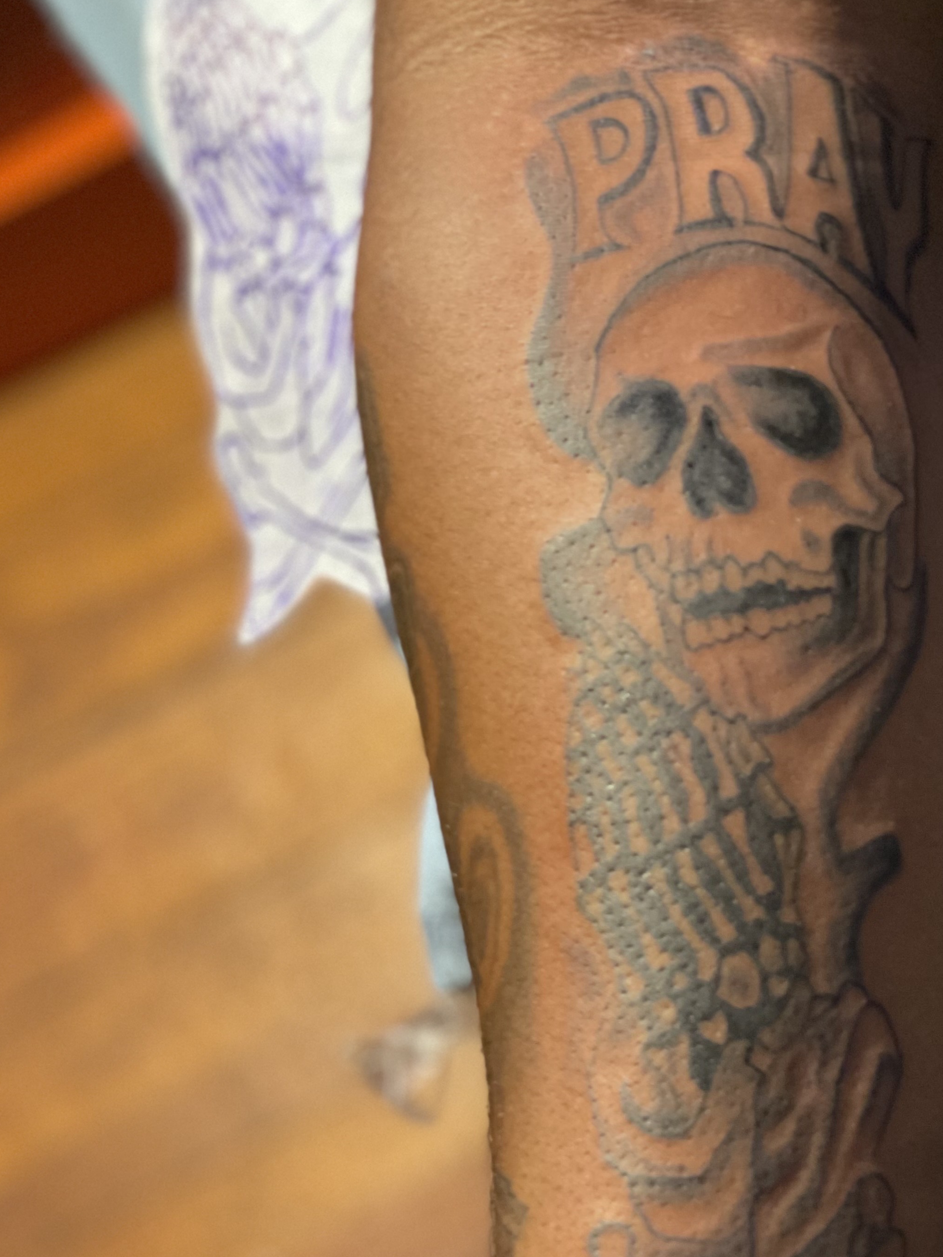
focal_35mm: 95
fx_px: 3451
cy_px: 600
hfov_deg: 15.5
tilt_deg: -68.7
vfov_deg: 20.6
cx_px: 620
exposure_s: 1/30
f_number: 2.2
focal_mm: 7.5
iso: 400
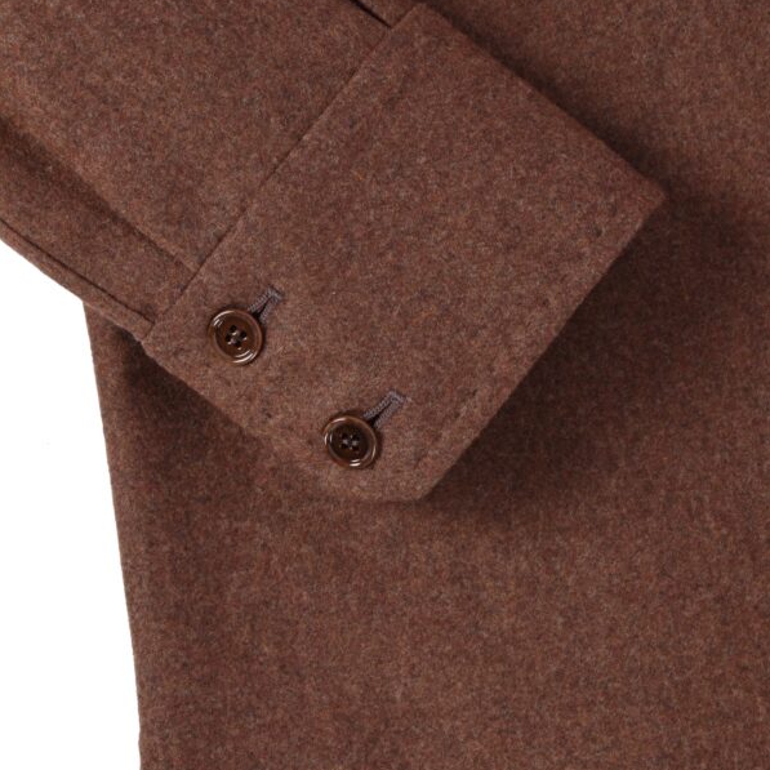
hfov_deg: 16.5
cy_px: 410
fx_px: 2659
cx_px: 386
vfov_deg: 16.5
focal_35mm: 106
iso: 100
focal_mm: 55
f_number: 8
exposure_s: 1/125
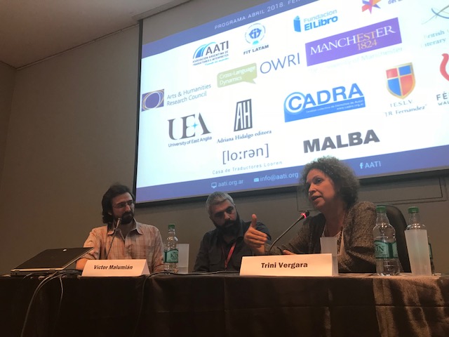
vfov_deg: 49.7
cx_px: 224
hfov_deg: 63.4
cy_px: 168
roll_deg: +1.1
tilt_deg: +15.3
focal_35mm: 28
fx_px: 363
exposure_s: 1/17
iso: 40
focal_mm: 3.99
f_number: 1.8
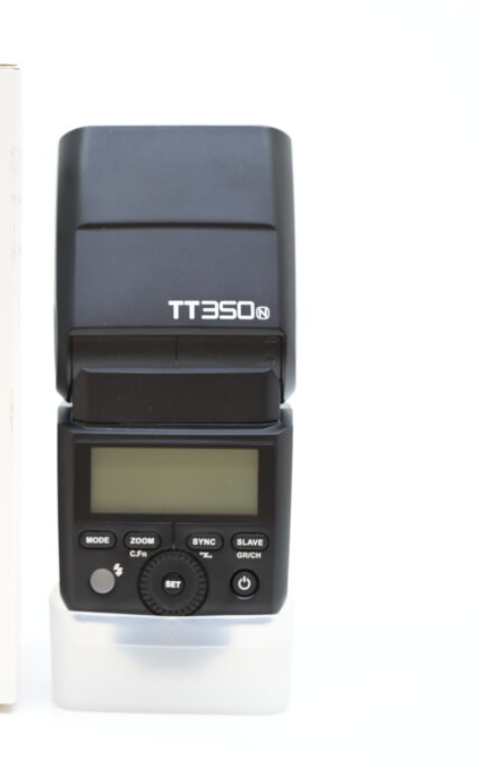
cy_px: 384
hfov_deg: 10.5
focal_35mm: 123
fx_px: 2576
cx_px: -11
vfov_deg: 17.0
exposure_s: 1/250
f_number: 6.3
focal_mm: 80
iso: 1600
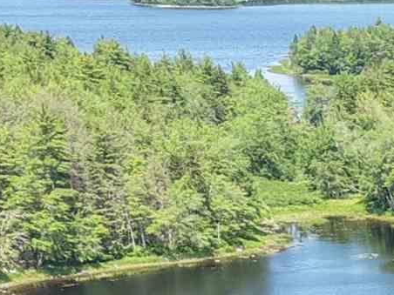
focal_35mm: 163
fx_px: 1855
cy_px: 734
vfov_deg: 8.3
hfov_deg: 10.0
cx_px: 1055
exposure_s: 1/1600
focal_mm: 8.67
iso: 290
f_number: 1.8
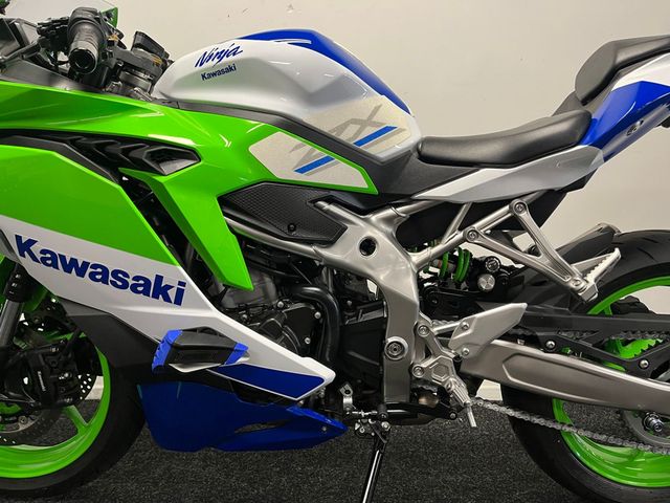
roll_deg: +0.6
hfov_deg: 67.3
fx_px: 503
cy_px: 252
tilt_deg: -4.8
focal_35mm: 26
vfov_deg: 53.1
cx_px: 335
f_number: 1.6
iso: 125
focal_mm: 5.1
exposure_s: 1/50
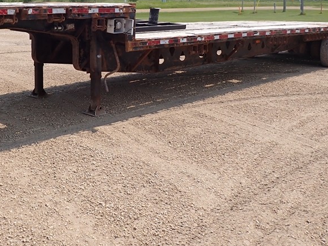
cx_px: 104
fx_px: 417
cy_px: 44
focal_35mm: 44
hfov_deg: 42.3
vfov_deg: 31.9
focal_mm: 4.5
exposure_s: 1/160
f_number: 8
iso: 100
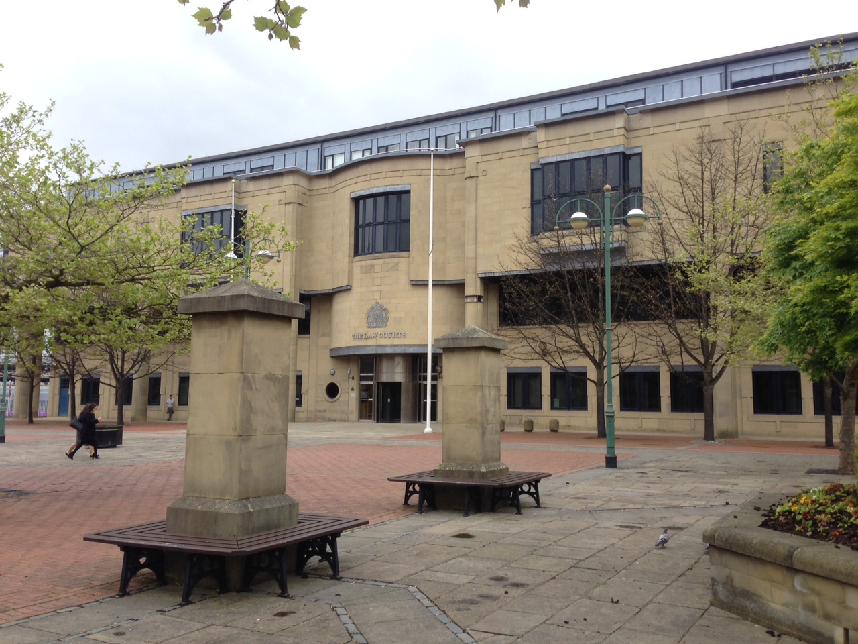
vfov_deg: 42.9
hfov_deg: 55.4
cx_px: 429
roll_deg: -1.4
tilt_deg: +7.0
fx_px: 818
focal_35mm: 33
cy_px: 322
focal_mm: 4.12
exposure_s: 1/753
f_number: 2.4
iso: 50
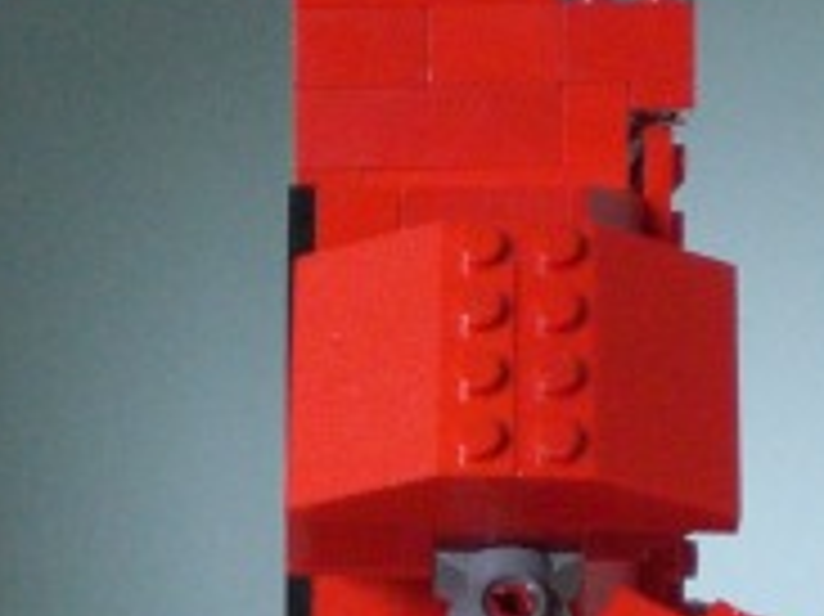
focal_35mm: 133
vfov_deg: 10.9
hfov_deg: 14.8
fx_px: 3164
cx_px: 311
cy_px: 728
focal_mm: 6.3
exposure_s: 1/100
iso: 400
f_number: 3.1
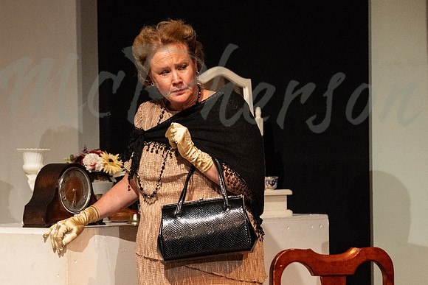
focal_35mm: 187
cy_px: 119
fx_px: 2219
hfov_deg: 11.0
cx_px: 150
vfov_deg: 7.4
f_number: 2.8
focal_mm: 90.6
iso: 2500
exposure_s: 1/250
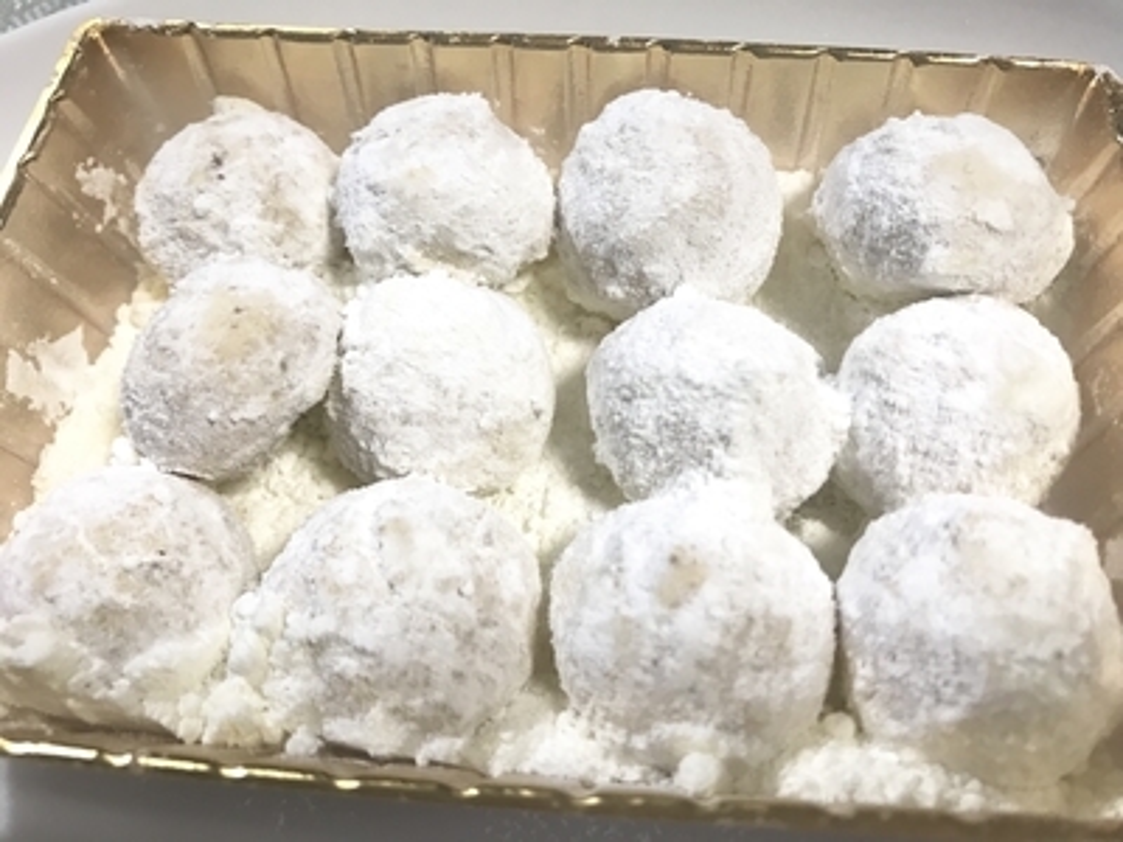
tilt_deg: -59.5
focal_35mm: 28
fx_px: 908
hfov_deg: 63.4
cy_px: 421
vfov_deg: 49.7
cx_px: 562
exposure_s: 1/33
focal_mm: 3.99
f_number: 1.8
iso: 40
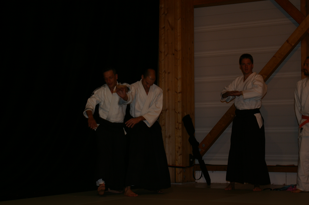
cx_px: 154
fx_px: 643
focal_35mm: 75
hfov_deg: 27.0
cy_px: 102
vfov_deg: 18.1
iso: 200
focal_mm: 50
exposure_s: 1/60
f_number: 5.6
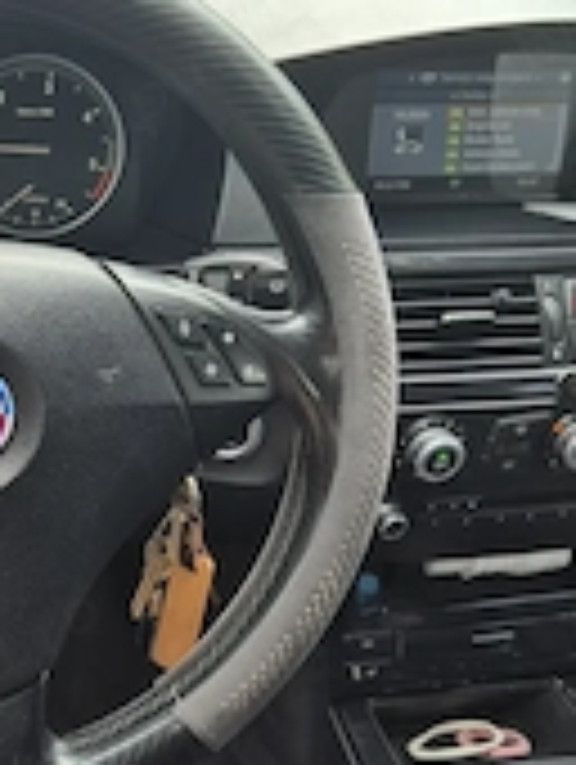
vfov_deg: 35.4
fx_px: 1195
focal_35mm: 54
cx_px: 112
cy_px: 432
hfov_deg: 26.6
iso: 25
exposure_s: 1/118
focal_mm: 5.4
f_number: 1.8
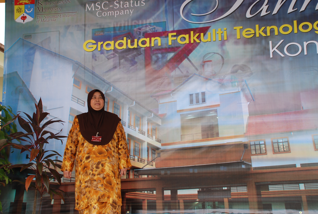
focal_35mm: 48
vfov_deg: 28.2
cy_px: 107
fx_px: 425
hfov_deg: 41.0
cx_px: 159
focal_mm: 32
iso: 200
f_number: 9
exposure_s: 1/50
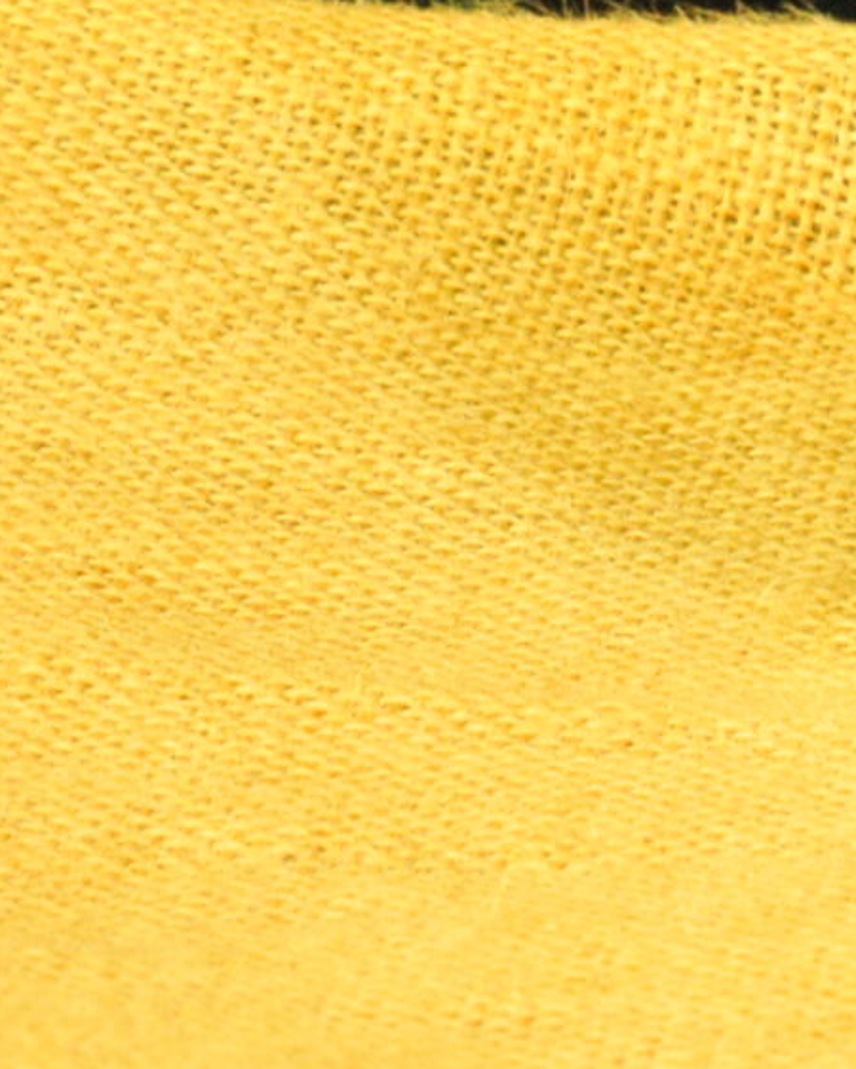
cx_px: 1605
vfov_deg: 4.1
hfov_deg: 3.3
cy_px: -307
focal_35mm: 470
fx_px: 14876
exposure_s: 1/13
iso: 6400
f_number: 18
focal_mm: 110
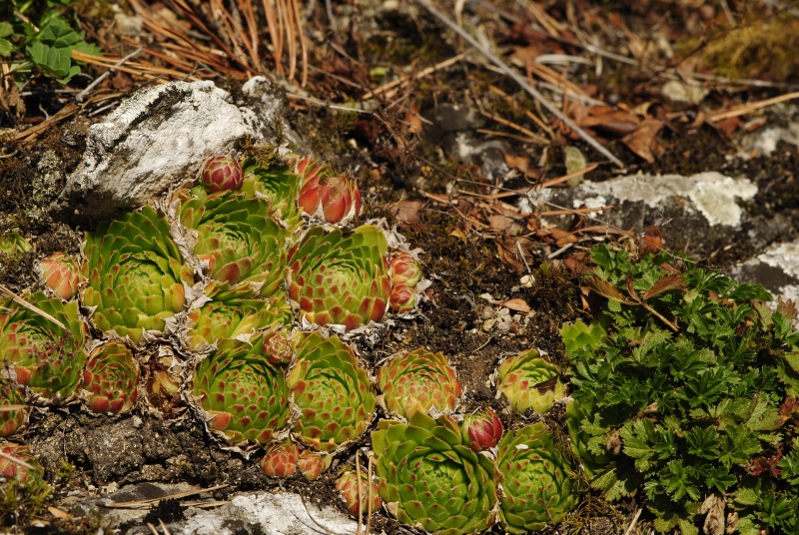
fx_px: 2834
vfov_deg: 10.8
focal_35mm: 128
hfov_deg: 16.0
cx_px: 400
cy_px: 268
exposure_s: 1/250
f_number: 9
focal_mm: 85
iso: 100
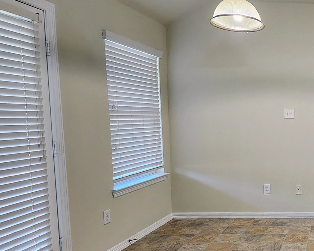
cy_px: 149
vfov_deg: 46.9
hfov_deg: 43.2
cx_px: 352
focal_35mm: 31
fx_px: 288
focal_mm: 2.2
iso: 200
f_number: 2.2
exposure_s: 1/60
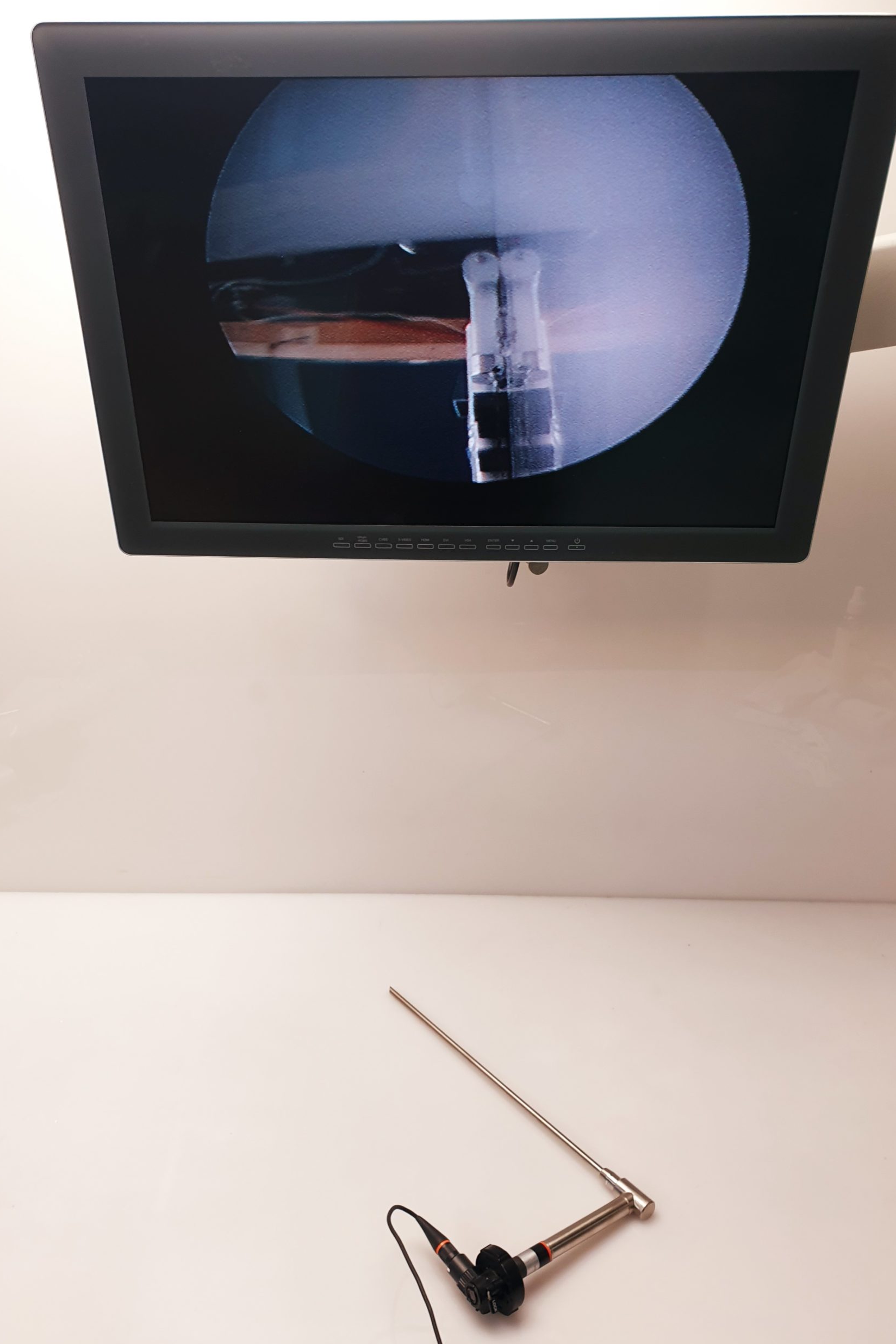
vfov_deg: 65.5
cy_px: 688
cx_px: 429
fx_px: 1045
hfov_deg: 46.4
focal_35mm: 28
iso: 64
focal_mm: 4.3
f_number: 2.4
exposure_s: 1/50
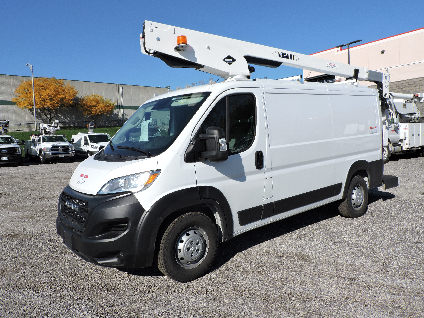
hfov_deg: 63.4
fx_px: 343
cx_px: 212
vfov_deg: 49.7
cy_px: 159
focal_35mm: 28
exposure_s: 1/1250
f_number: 3.8
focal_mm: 5
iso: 100
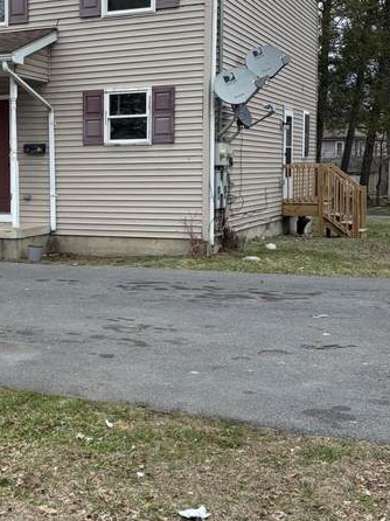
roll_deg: +0.2
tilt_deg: -5.1
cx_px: 42
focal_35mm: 56
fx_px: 842
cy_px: 232
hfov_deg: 25.3
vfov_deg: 34.3
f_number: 1.6
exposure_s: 1/566
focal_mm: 5.96
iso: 64
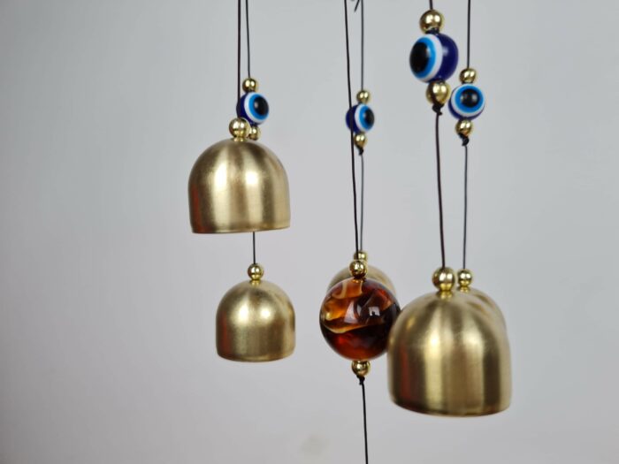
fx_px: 465
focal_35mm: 26
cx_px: 310
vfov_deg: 53.1
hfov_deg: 67.3
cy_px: 232
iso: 64
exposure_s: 1/120
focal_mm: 5.4
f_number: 1.8
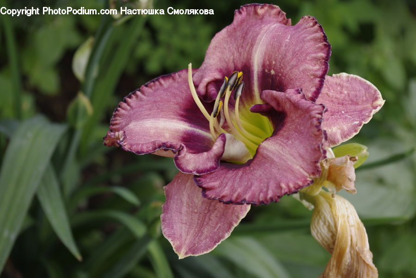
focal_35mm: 72
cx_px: 208
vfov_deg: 18.9
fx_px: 832
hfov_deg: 28.1
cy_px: 139
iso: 200
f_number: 7.1
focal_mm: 47.5
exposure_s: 1/200
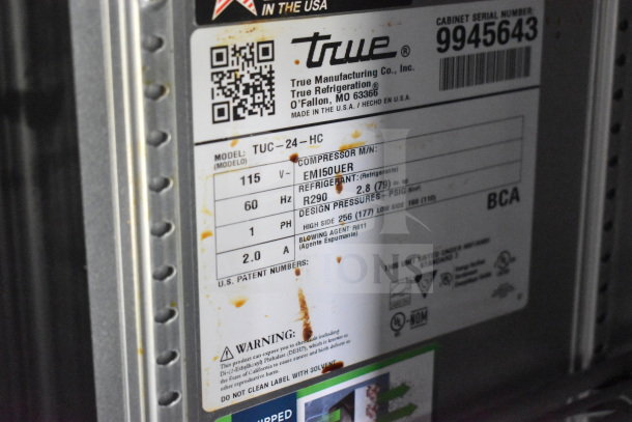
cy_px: 211
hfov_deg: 29.9
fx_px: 1185
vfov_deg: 20.2
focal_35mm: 68
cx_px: 316
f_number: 5
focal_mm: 45
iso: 11400
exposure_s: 1/80
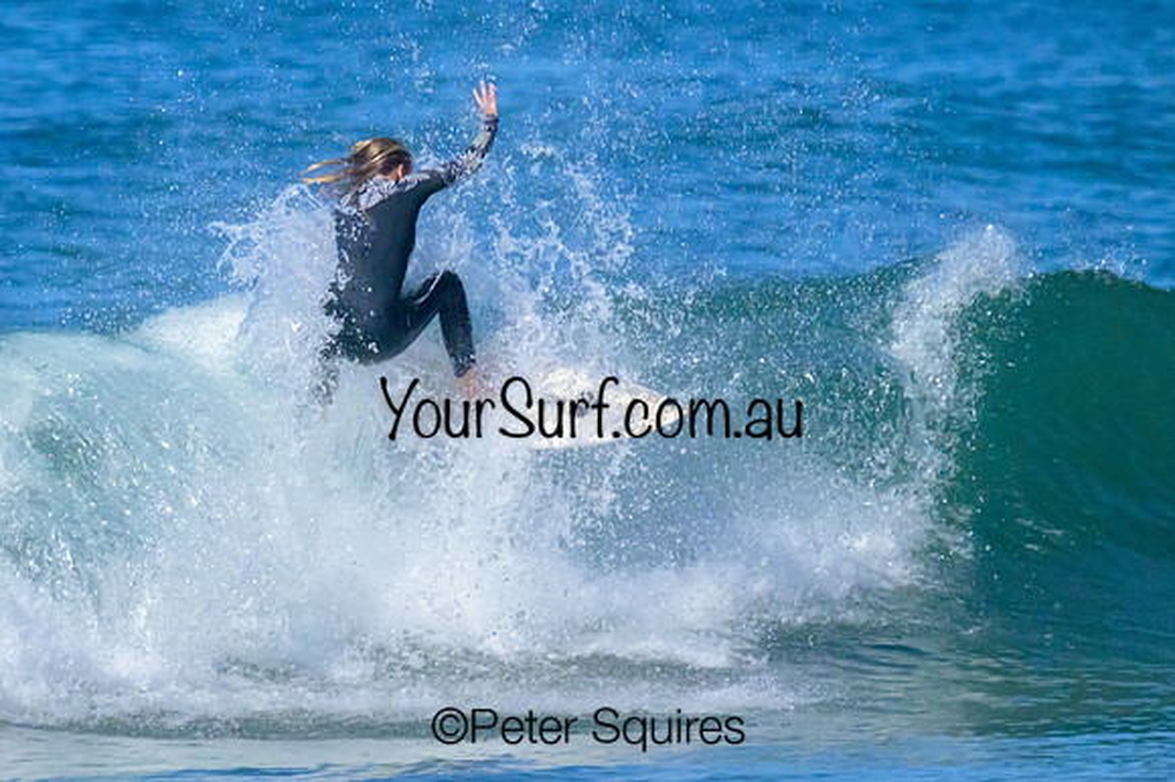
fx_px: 26376
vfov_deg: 1.7
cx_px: 483
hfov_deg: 2.6
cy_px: 364
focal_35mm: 809
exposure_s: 1/2000
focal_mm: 680
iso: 18000
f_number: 11
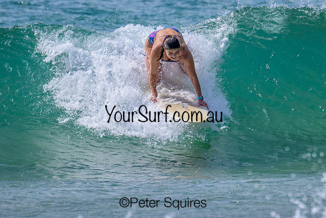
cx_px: 192
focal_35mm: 1094
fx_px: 9908
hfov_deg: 1.9
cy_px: 106
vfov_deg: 1.3
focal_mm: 800
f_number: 11
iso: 900
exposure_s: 1/2000
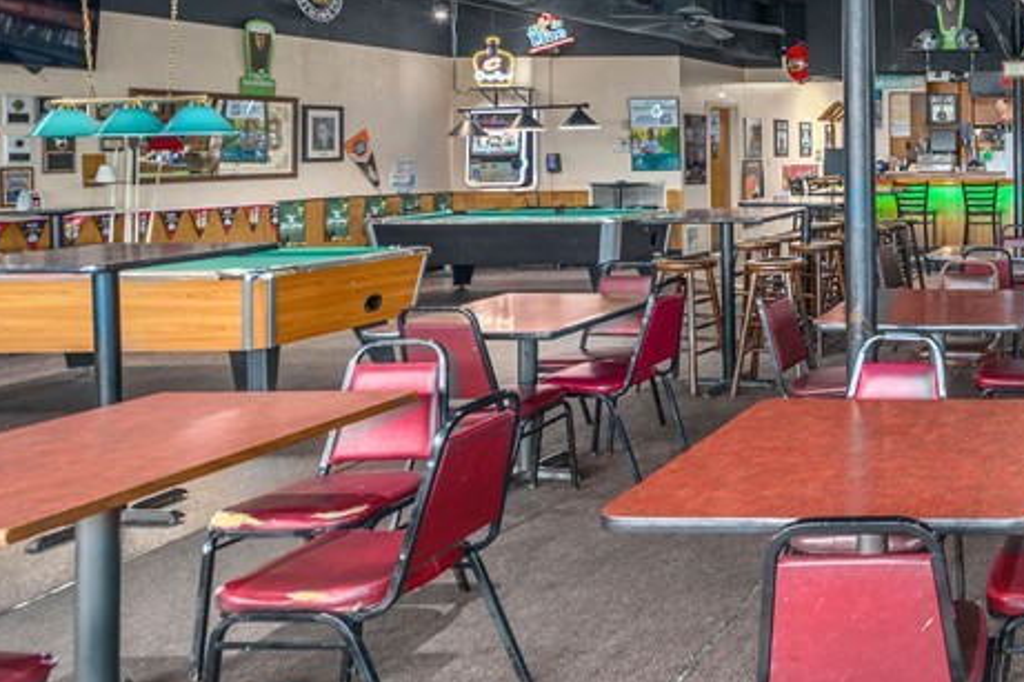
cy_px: 157
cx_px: 1092
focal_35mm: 33
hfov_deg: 45.2
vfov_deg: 38.7
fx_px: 938
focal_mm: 14
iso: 200
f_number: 7.1
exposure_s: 1/60
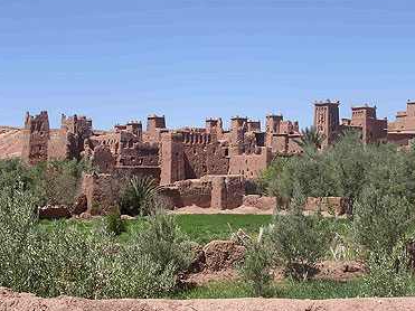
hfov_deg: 28.6
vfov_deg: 21.6
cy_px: 171
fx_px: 815
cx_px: 228
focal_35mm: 68
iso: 100
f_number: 6.6
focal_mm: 8.5
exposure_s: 1/232
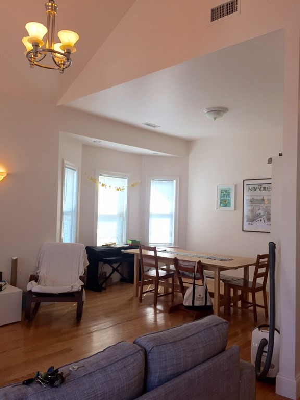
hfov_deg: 48.2
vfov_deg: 61.7
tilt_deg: +2.4
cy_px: 200
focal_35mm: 29
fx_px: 335
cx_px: 150
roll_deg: -1.3
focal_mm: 4.15
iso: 32
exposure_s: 1/60
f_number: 2.2
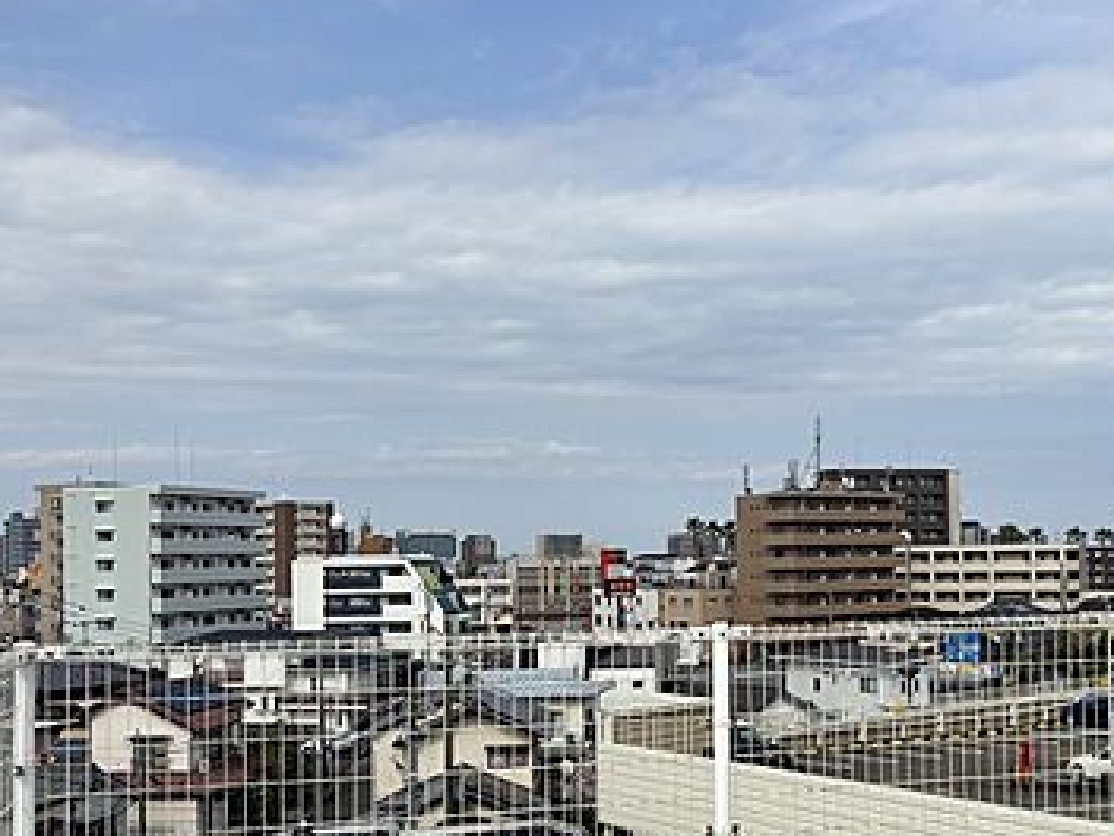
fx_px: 1352
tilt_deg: +0.7
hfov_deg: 44.2
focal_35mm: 42
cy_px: 542
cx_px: 741
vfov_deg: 34.1
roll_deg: +1.2
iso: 50
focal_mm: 5.96
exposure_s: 1/3788
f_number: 1.6
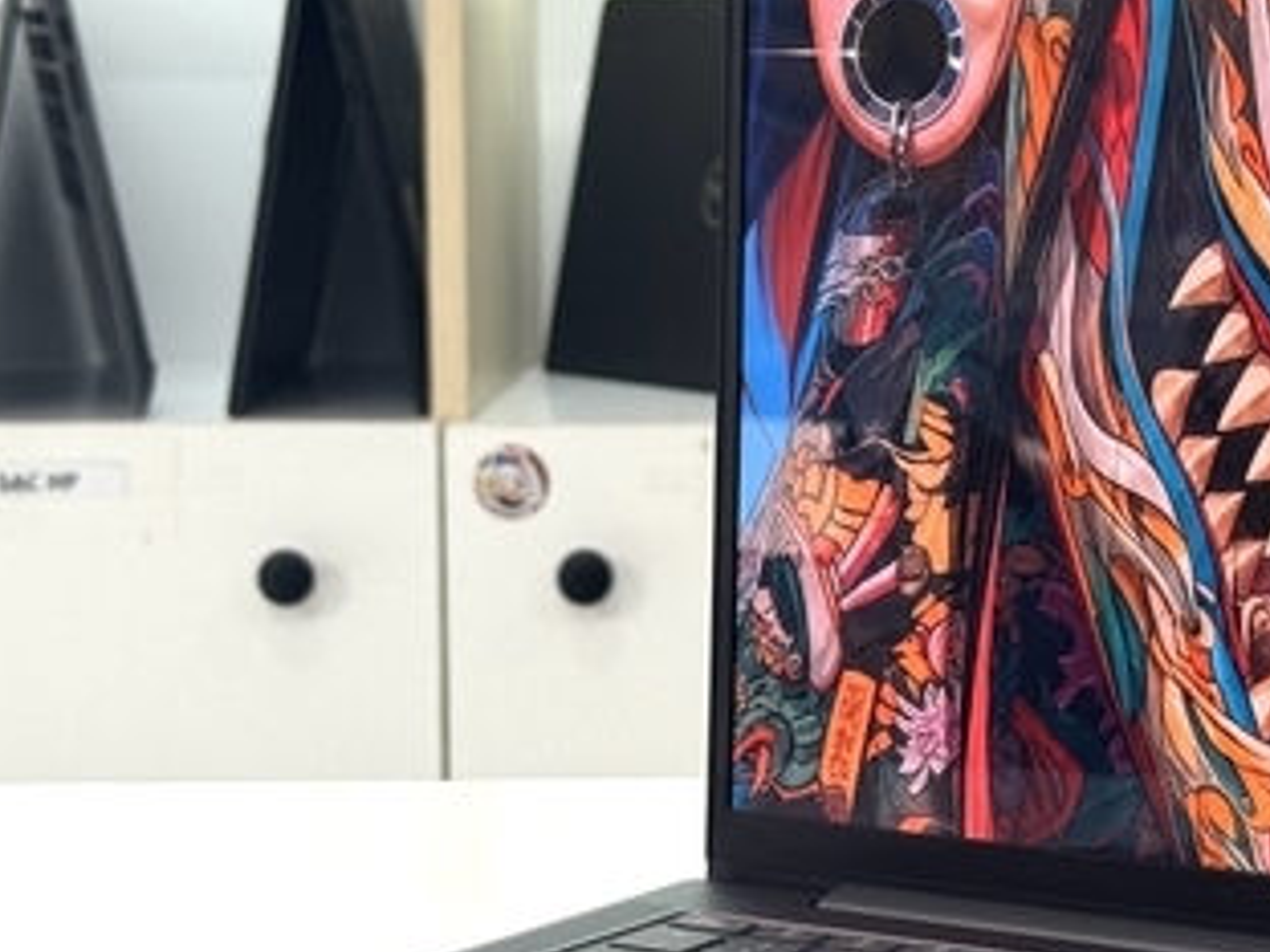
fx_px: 4513
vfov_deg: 12.0
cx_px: 1091
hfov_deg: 15.9
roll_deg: +0.8
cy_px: 431
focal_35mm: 123
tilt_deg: -6.2
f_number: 1.78
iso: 64
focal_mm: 6.76
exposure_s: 1/148
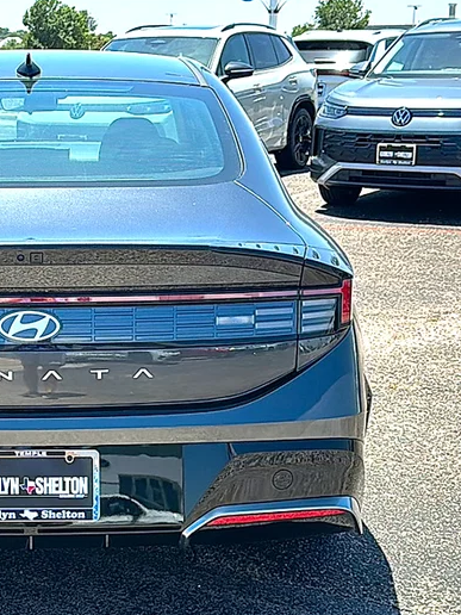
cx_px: 51
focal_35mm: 61
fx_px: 1083
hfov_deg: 23.4
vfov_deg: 31.7
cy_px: 307
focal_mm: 6.86
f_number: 1.78
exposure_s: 1/2309
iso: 80
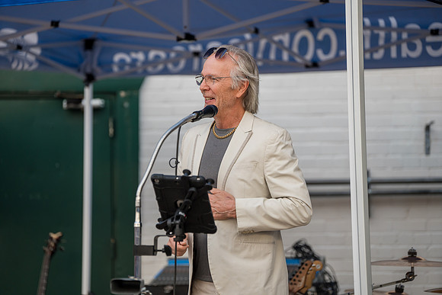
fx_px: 1547
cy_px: 148
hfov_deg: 16.3
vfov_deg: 10.9
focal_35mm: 126
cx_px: 221
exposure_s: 1/1000
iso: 800
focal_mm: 126
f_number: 2.8
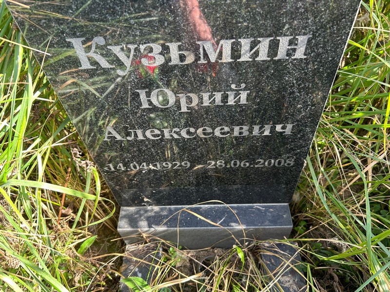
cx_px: 195
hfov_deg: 67.3
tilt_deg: -48.8
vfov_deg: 53.1
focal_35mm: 26
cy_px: 146
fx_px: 293
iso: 50
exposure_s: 1/154
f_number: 1.5
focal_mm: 5.7
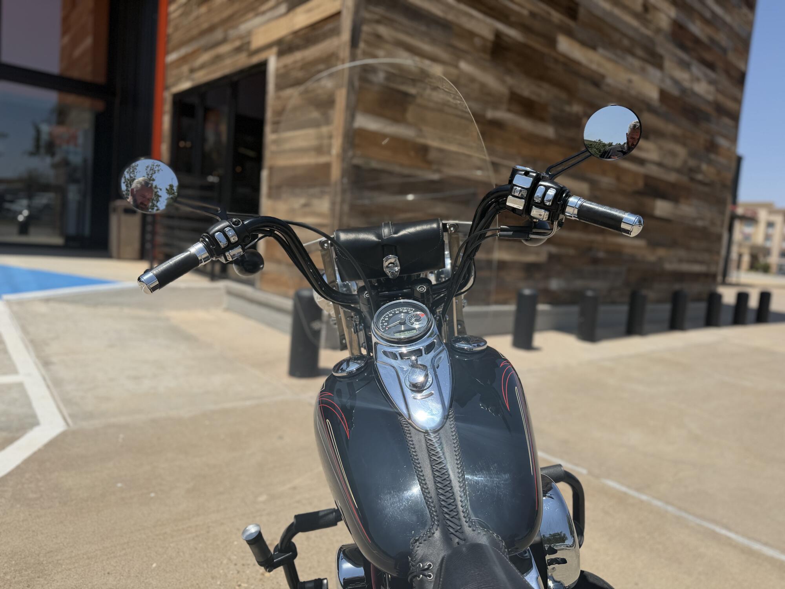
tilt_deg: -5.6
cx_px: 392
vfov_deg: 56.8
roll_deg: -4.0
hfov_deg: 71.6
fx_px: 544
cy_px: 294
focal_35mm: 24
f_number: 1.78
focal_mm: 6.76
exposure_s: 1/6711
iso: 80
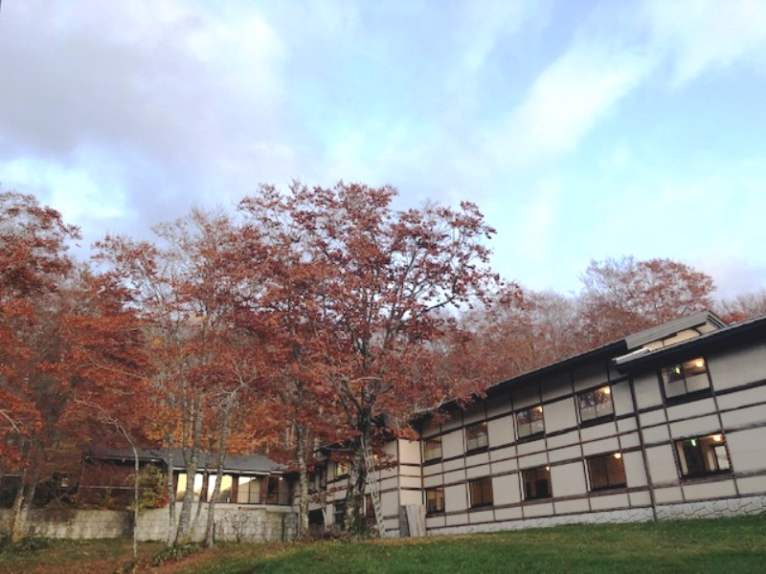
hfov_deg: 63.4
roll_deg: +1.0
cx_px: 383
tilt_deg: +26.9
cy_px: 287
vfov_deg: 49.7
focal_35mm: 28
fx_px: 620
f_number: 1.8
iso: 25
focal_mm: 4
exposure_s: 1/30
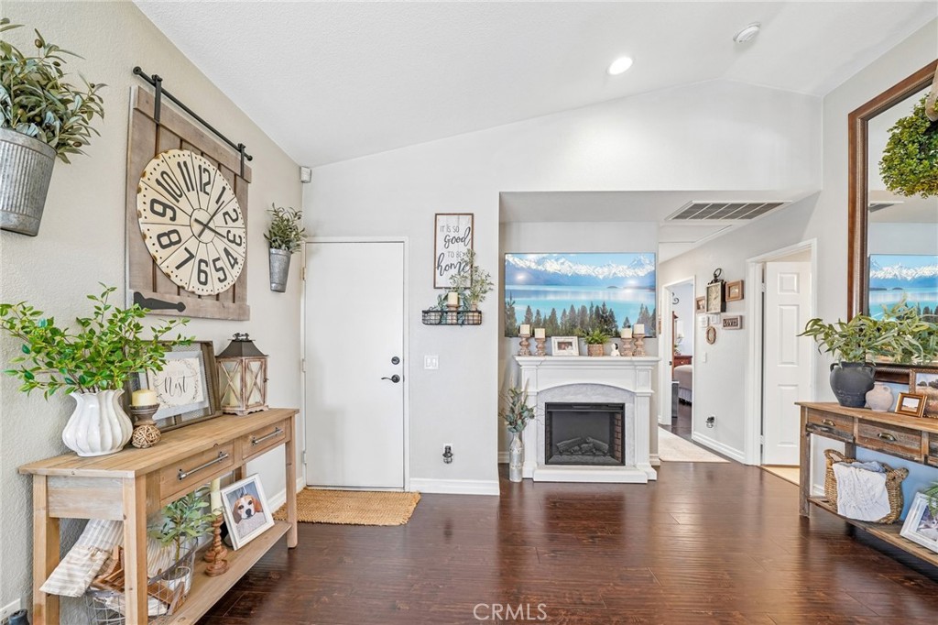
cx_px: 469
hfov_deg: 108.3
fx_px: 339
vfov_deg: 85.4
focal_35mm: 13
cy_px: 312
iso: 400
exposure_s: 1/8
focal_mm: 13
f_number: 8
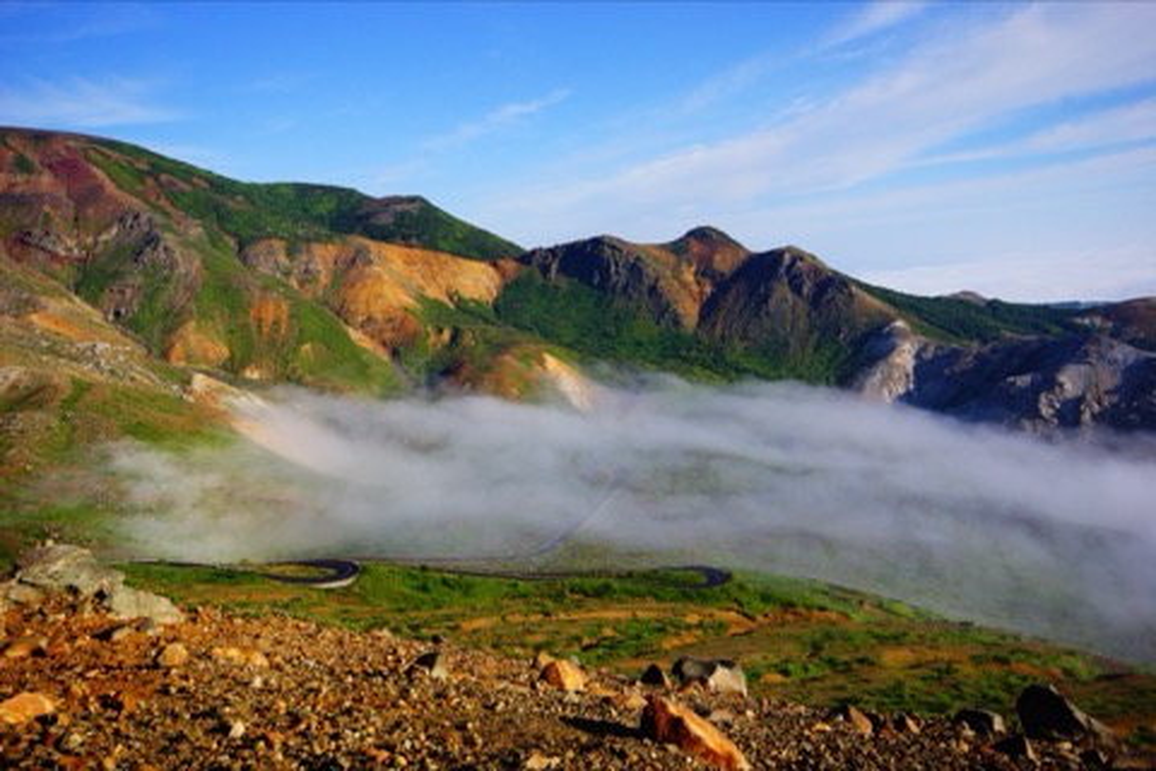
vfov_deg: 43.6
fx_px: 963
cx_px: 578
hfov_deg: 61.9
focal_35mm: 30
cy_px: 386
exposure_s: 1/1000
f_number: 9
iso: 400
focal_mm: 20
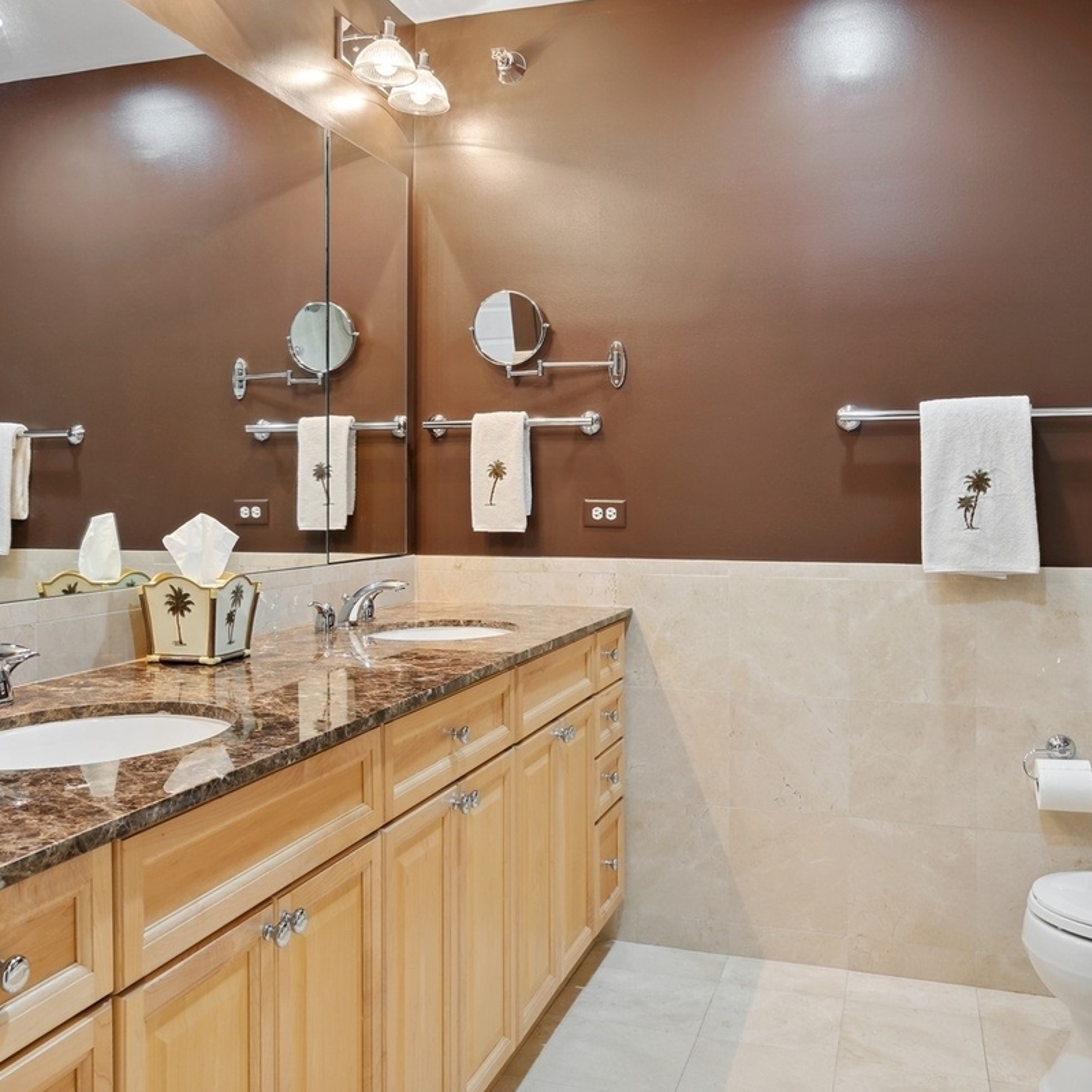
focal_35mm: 31
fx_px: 1106
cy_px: 507
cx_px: 532
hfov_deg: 52.5
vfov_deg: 52.5
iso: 320
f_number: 8
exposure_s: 1/10
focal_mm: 18
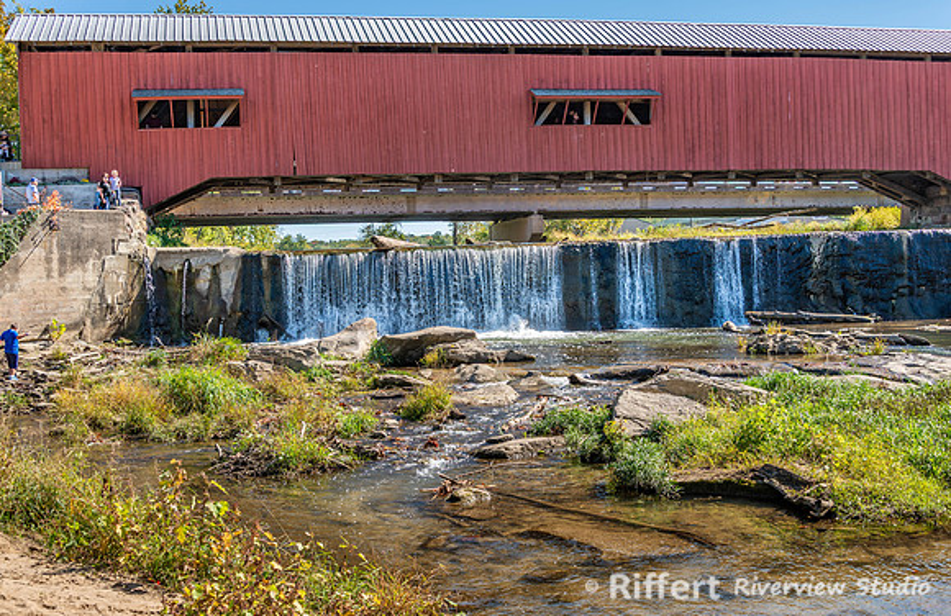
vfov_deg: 31.2
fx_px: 1103
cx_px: 478
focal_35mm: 42
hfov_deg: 46.7
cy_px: 315
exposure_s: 1/160
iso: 100
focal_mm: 40
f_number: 6.3
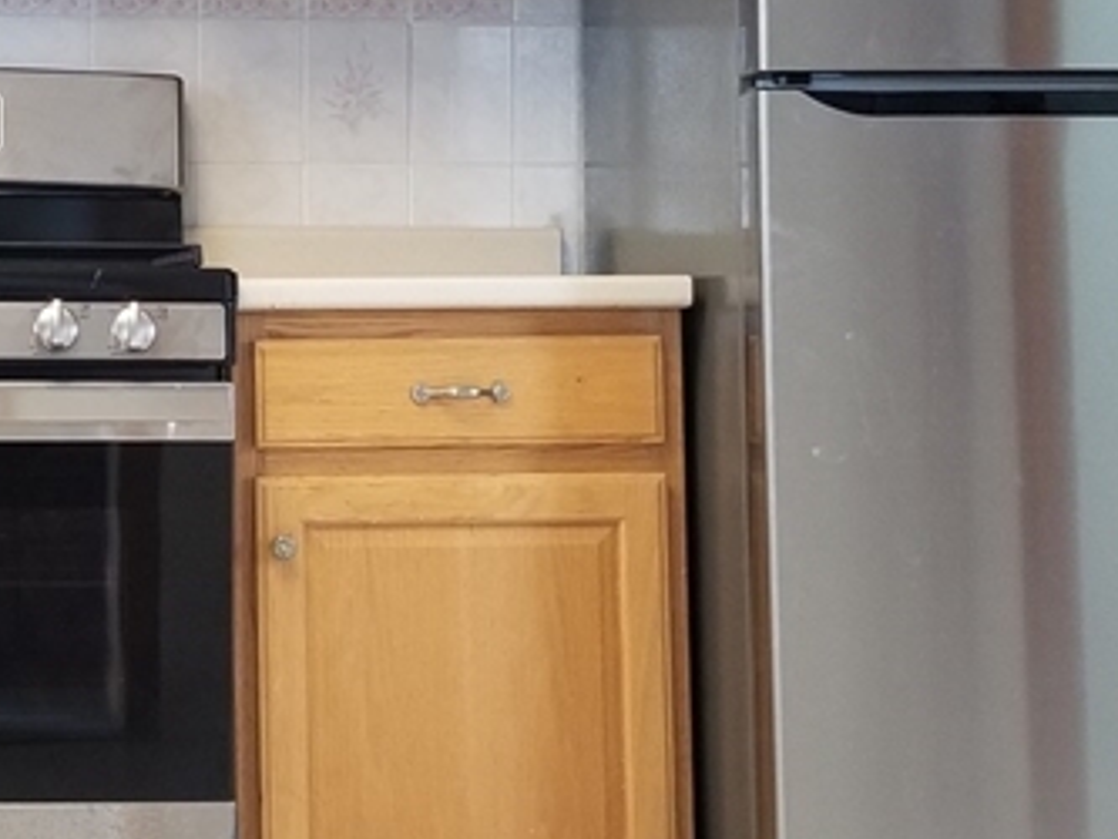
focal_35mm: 80
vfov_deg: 18.3
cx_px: 54
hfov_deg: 23.6
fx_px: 2585
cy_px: 205
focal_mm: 4.3
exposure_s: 1/30
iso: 200
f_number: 1.7
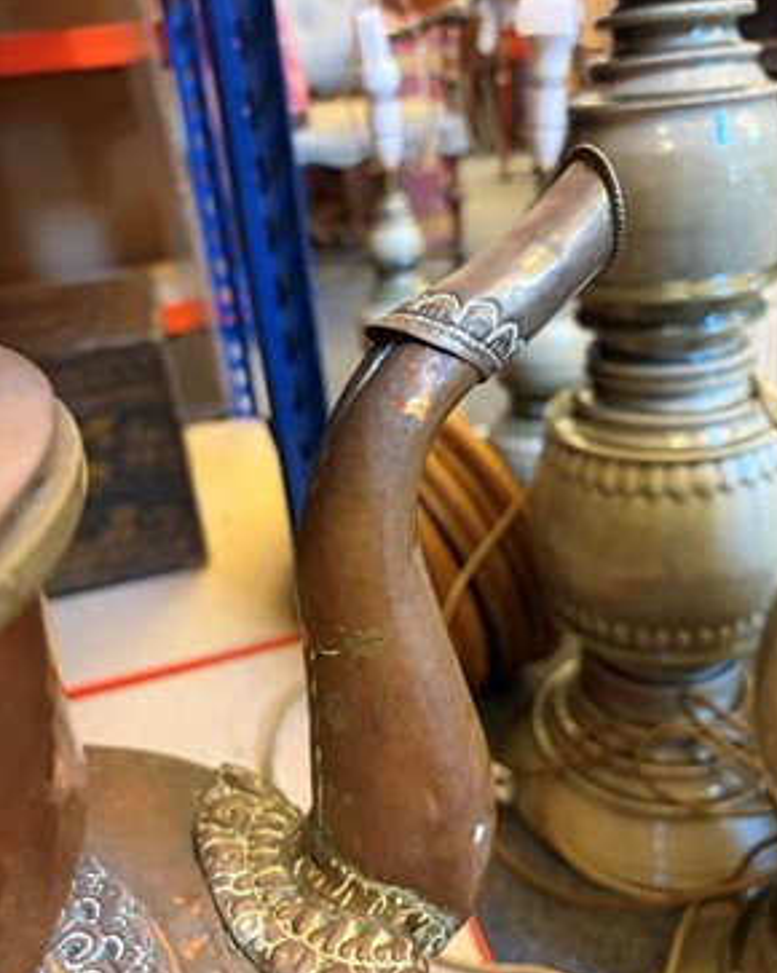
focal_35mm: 28
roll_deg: +4.5
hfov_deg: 51.5
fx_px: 806
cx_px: 399
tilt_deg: -24.8
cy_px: 509
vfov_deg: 62.2
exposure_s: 1/33
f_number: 1.6
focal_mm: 5.96
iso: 500
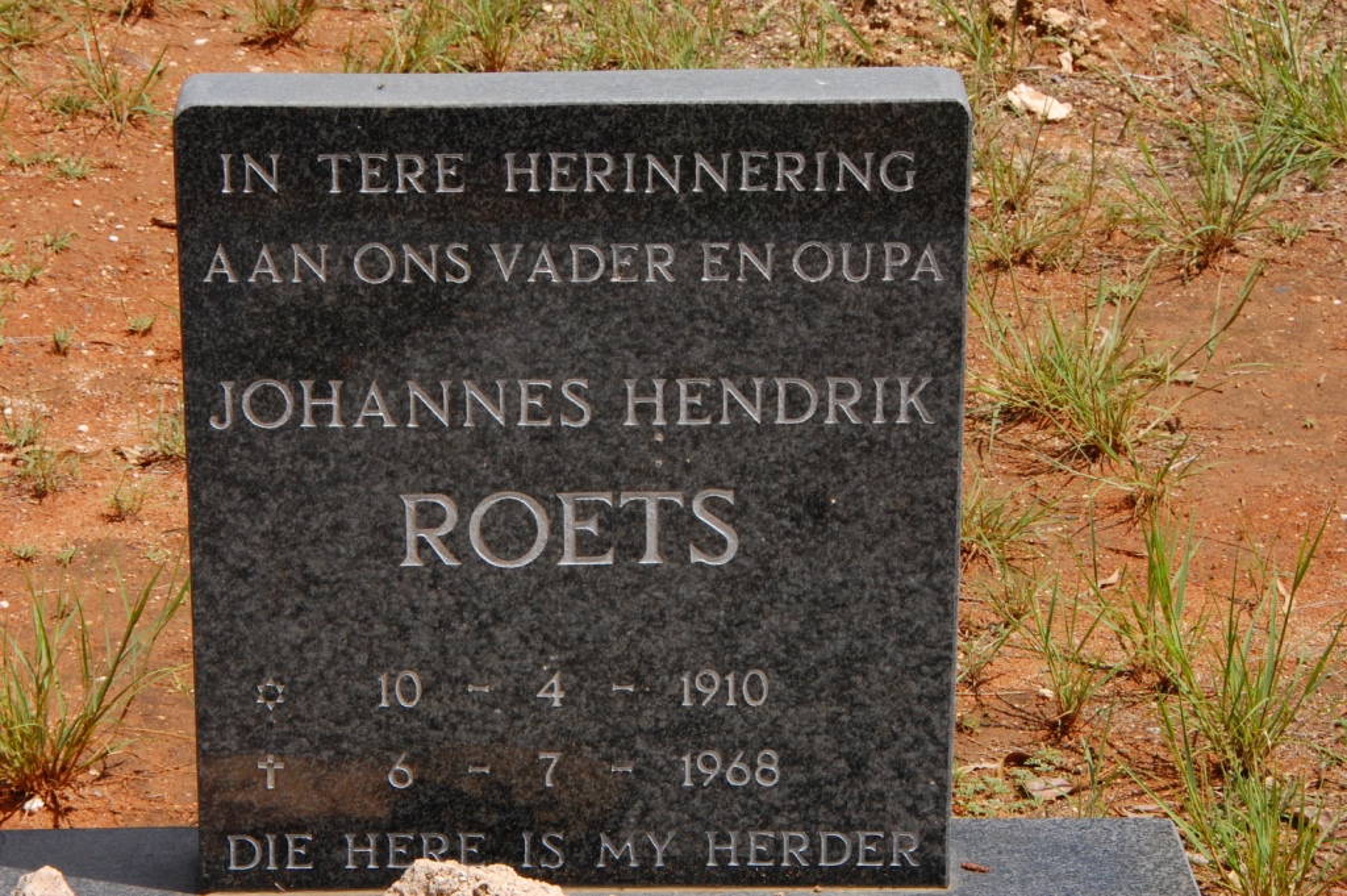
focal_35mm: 117
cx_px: 674
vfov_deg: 11.7
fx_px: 4374
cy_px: 448
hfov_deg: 17.5
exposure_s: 1/160
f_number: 18
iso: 400
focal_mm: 78
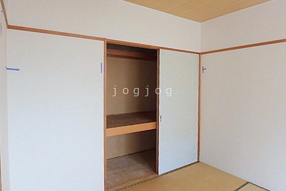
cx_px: 143
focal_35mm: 22
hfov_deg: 78.6
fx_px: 175
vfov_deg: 57.3
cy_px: 91
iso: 200
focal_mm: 3.7
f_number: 3.5
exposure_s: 1/40
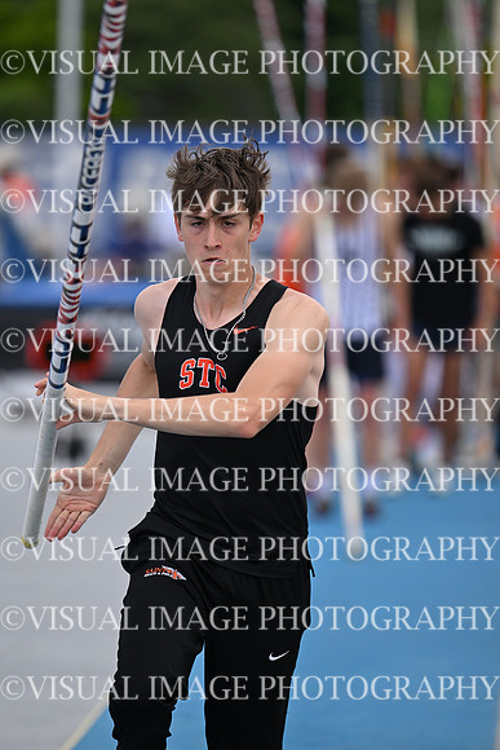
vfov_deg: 5.2
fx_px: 8328
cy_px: 375
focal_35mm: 400
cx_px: 250
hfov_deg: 3.4
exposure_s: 1/2000
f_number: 4.5
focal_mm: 400
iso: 500
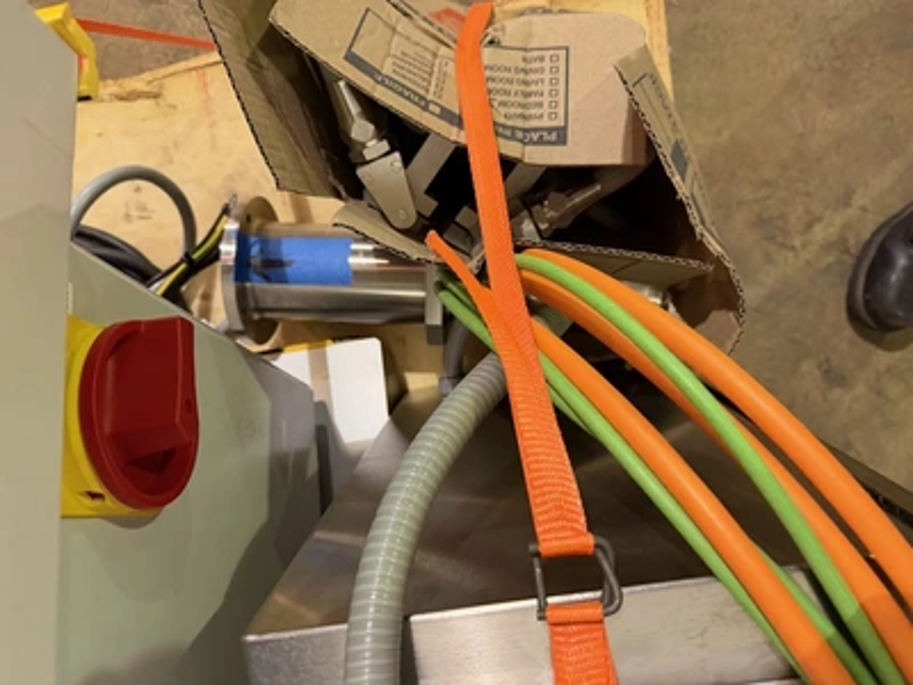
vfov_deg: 56.8
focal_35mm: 24
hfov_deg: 71.6
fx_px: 633
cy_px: 342
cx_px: 456
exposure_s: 1/60
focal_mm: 6.76
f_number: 1.78
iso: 500
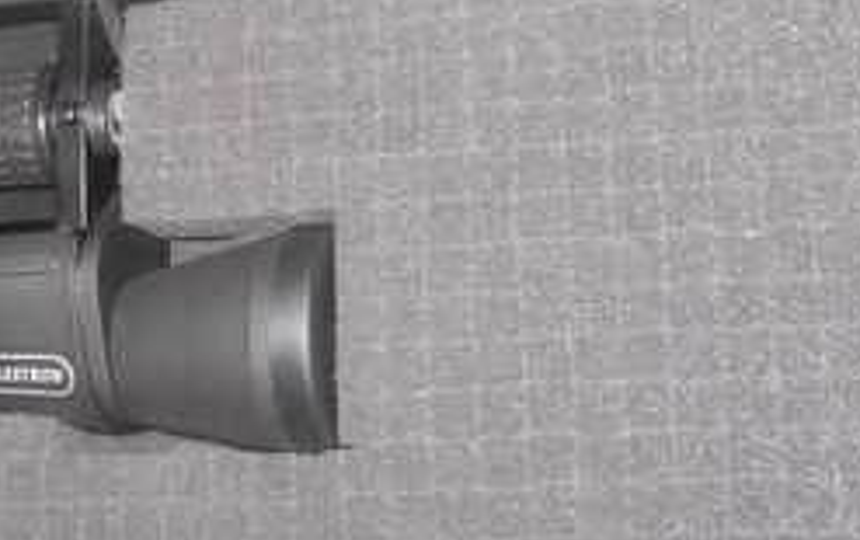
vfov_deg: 17.4
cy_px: 169
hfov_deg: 27.3
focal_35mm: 75
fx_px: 1760
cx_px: 303
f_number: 3.5
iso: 80
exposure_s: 1/45
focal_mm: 6.3
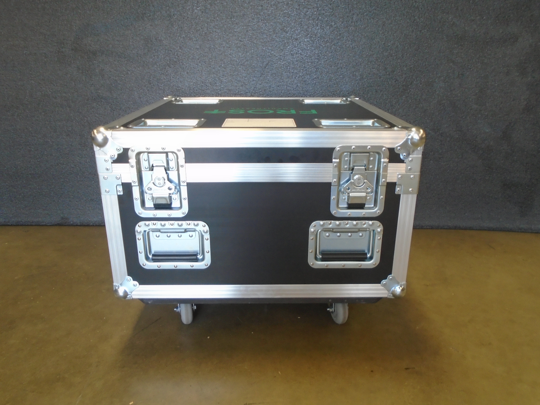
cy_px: 202
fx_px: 406
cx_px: 270
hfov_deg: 67.3
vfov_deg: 53.1
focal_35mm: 26
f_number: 3.2
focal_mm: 4.6
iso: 200
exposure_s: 1/30
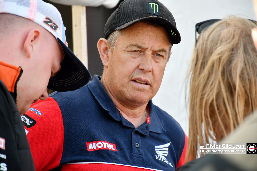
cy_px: 86
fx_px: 1499
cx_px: 128
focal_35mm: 210
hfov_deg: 9.8
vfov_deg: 6.5
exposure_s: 1/500
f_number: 6.3
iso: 800
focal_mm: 140
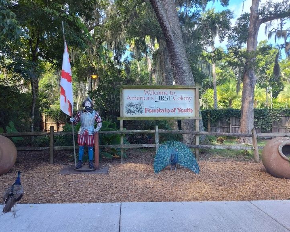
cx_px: 141
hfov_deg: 68.1
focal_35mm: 25
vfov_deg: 56.8
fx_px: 215
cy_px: 113
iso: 114
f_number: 1.8
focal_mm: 5.56
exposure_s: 1/200
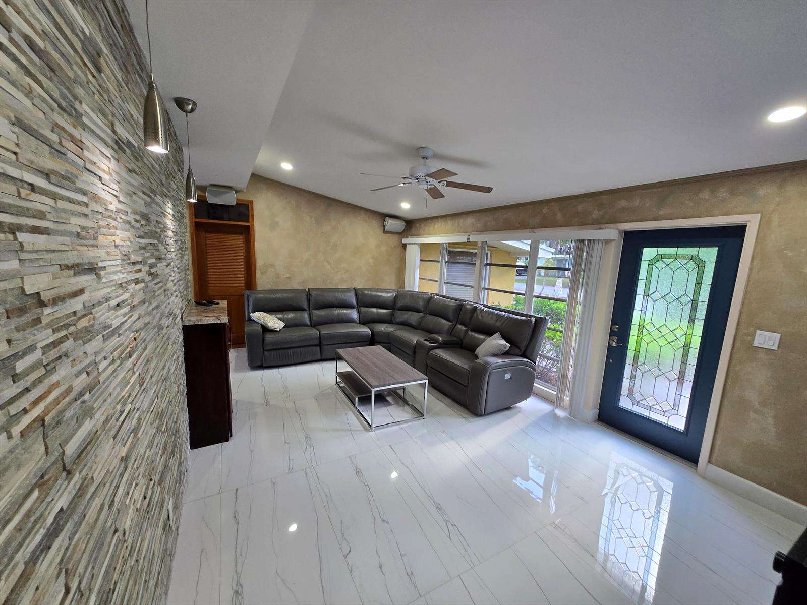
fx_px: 303
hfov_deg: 106.2
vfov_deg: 89.9
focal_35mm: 13
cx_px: 404
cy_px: 302
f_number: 2.2
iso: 100
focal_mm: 1.7
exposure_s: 1/60
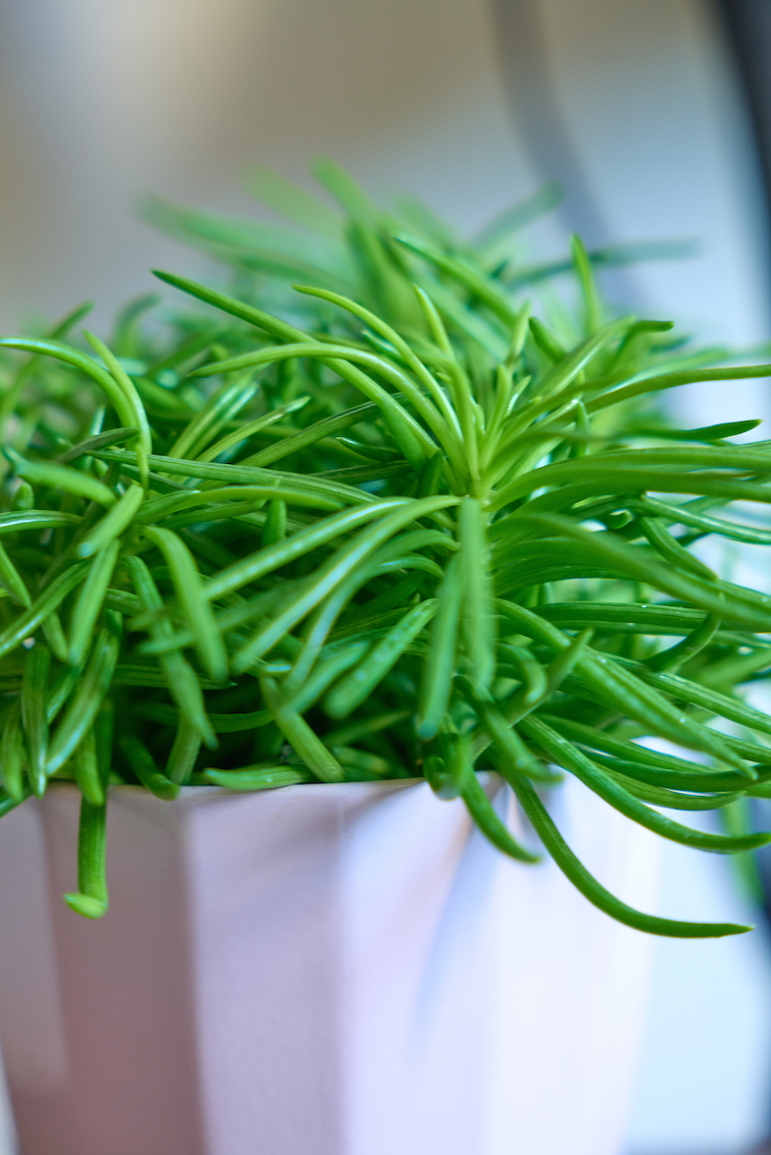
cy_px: 578
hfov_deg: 19.5
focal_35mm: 70
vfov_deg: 28.8
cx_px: 386
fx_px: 2247
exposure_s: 1/25
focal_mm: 70
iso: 400
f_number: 2.8
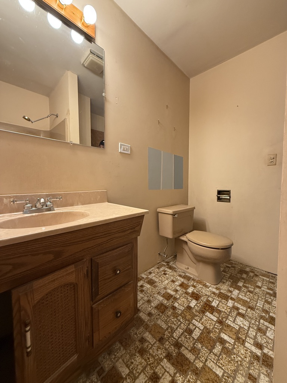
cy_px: 192
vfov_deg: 102.1
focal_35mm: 14
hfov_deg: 85.7
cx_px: 144
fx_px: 155
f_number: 2.2
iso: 320
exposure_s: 1/60
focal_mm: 2.22
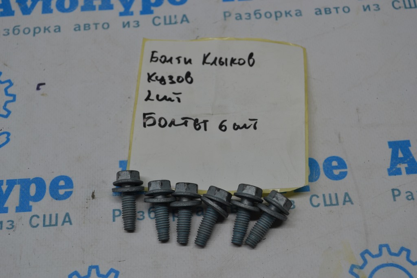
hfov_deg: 36.9
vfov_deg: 25.1
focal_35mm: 54
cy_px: 139
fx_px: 626
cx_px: 208
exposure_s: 1/125
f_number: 5.6
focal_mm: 36
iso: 250
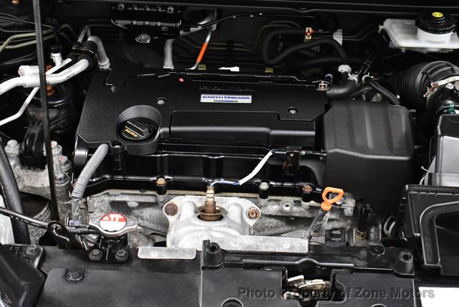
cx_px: 230
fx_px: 766
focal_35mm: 60
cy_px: 154
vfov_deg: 22.7
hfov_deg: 33.4
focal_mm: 30
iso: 3200
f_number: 4.2
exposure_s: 1/80
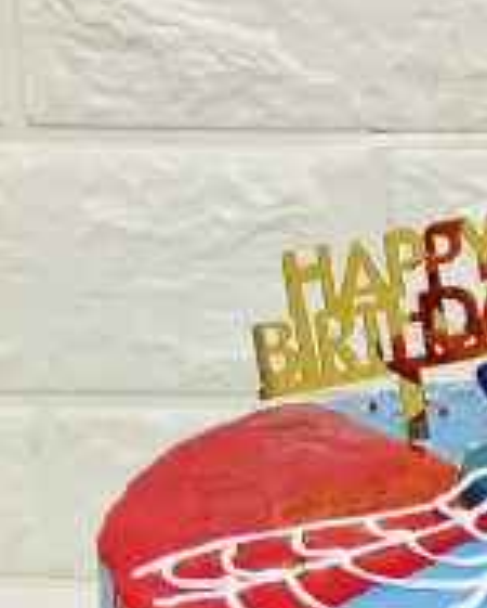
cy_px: 725
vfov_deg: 26.1
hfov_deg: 22.5
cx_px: 503
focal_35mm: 65
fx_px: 1169
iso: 125
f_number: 1.5
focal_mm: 5.7
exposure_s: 1/50
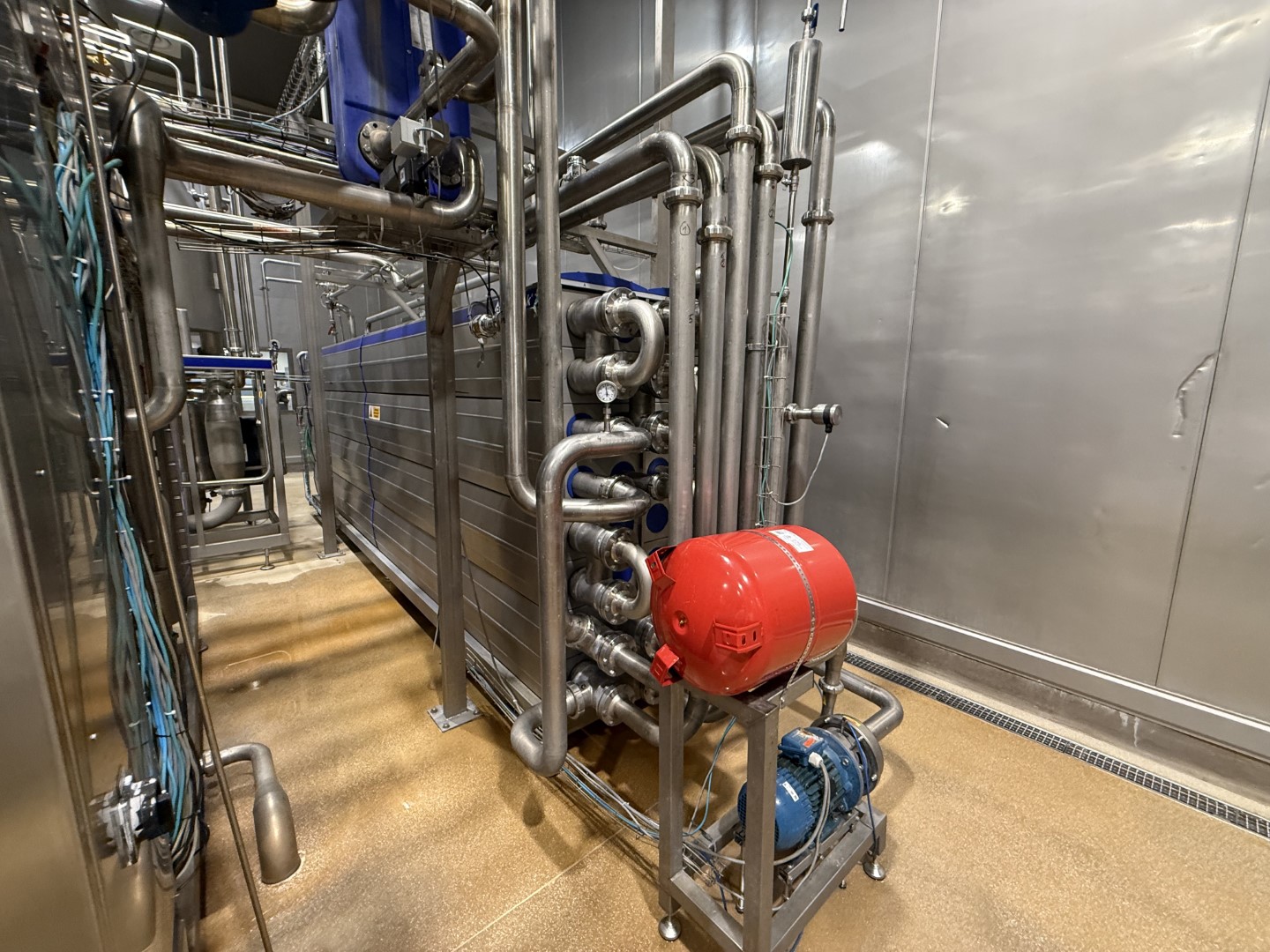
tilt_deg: -9.7
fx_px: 514
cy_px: 476
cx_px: 635
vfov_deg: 85.7
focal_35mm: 14
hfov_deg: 102.1
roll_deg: -1.2
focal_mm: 2.22
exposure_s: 1/50
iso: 400
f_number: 2.2
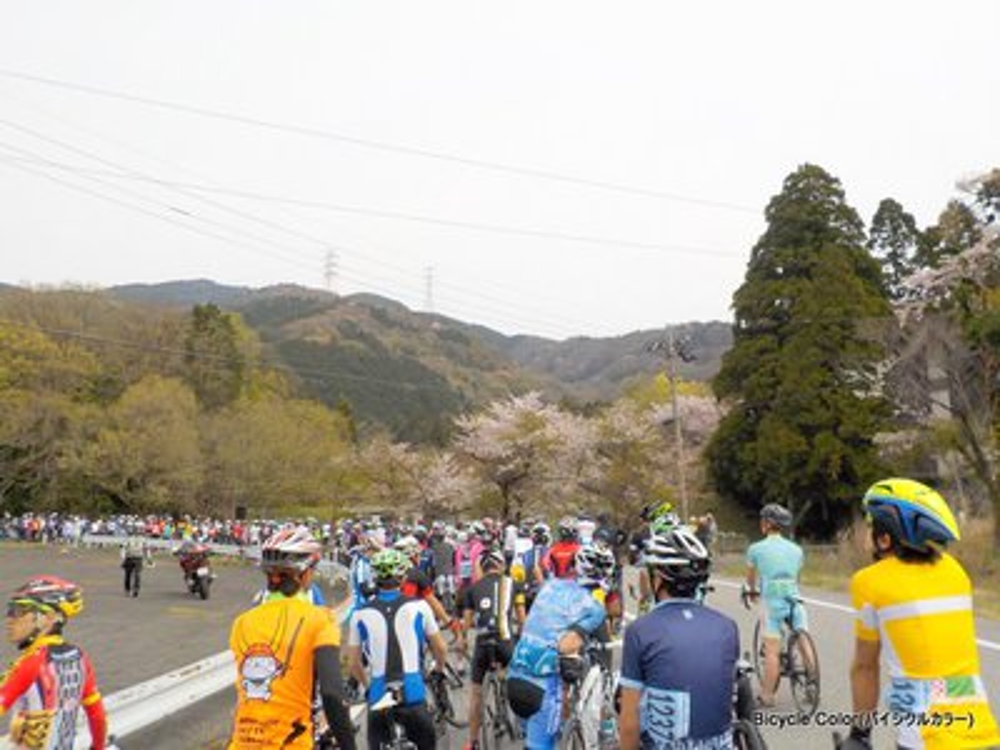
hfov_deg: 60.0
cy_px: 375
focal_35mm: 30
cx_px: 500
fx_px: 867
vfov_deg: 46.8
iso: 125
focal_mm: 4.1
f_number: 3.3
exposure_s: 1/1000
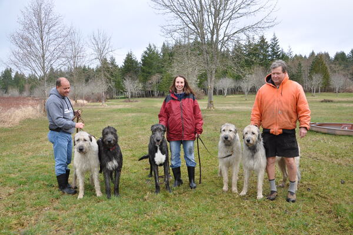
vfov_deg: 41.6
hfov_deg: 59.5
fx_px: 309
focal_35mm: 32
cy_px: 118
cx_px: 176
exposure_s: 1/200
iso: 200
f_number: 7.1
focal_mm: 21
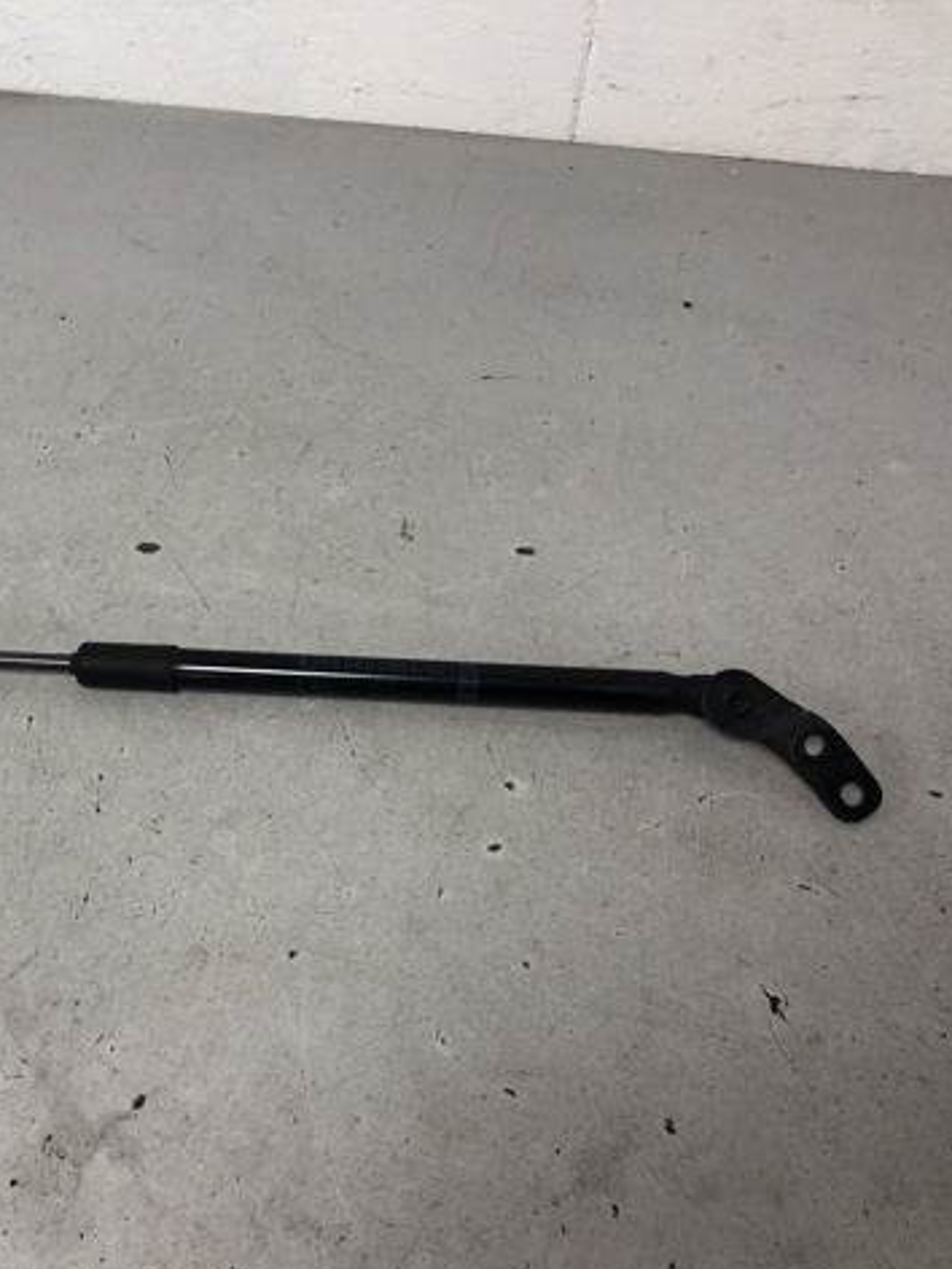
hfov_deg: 36.8
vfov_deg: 49.0
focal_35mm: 38
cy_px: 640
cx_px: 229
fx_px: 1393
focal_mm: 4
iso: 32
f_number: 1.8
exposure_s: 1/33
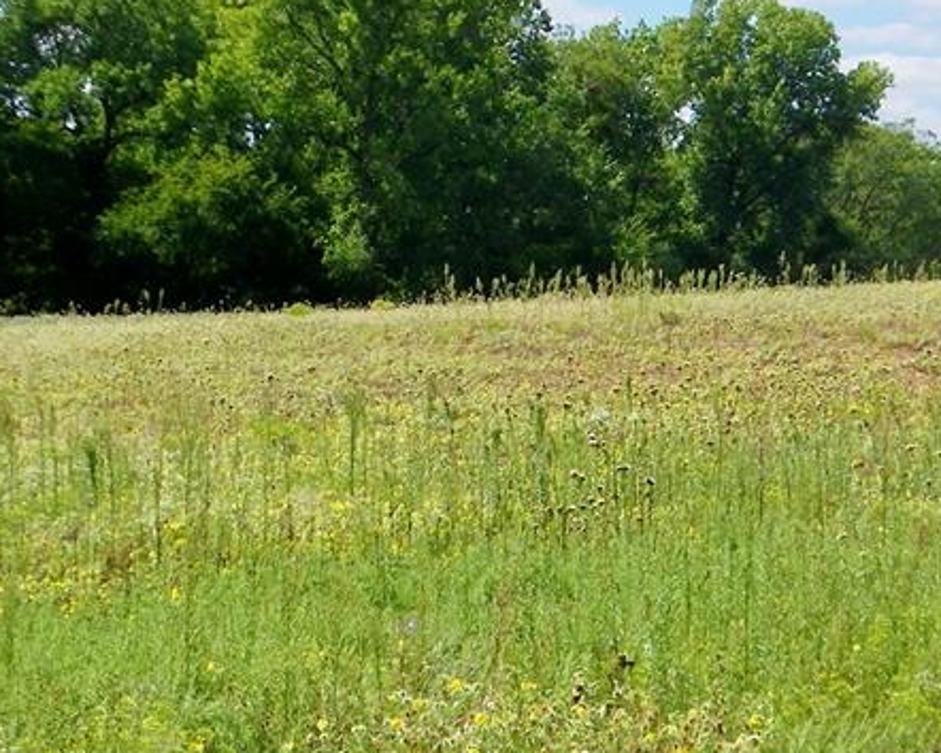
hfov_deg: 13.0
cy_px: 434
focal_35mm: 147
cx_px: 792
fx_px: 4096
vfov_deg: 10.5
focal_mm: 11.6
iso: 80
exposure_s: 1/200
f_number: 8.4
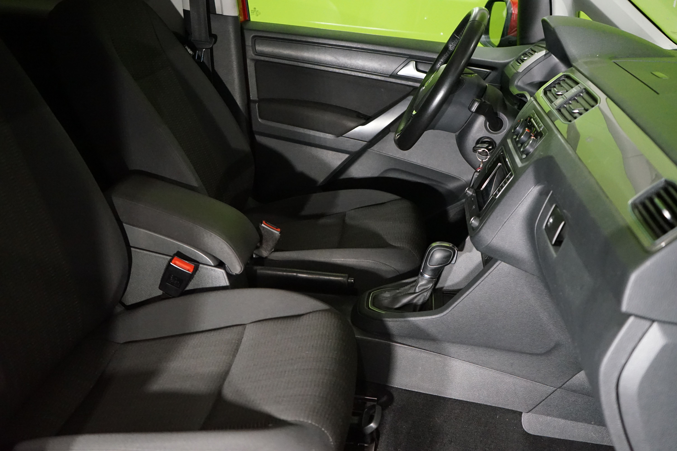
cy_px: 226
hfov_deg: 49.6
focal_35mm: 39
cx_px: 338
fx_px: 733
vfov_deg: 34.2
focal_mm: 39
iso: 6400
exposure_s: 1/160
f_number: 4
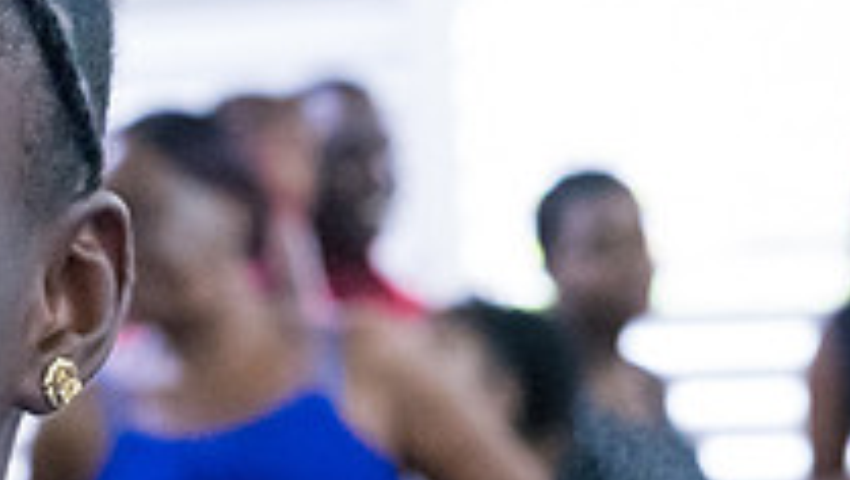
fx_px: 4331
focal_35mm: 192
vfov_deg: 6.3
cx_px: -4
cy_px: 502
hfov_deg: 11.1
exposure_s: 1/200
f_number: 6.3
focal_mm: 66
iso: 25600
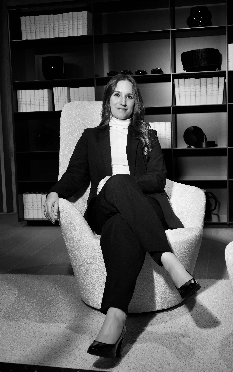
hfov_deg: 26.9
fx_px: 488
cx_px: 113
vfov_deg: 41.8
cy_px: 183
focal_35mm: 48
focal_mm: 45
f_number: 8
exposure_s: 1/200
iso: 1000
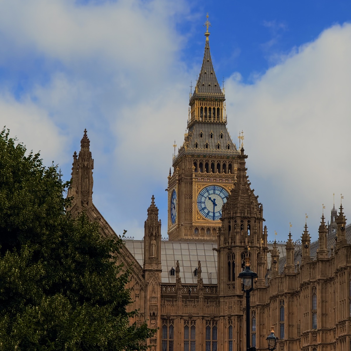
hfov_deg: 12.3
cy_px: 200
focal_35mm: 142
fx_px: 1629
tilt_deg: +11.9
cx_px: 175
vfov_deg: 12.3
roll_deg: -0.7
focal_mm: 15.66
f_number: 2.8
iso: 64
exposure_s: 1/2024
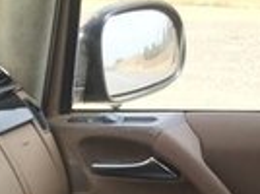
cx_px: -175
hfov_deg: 12.8
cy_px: 416
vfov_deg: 9.5
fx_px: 1072
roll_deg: -2.4
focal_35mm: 143
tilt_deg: -21.2
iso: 32
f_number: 2.2
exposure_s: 1/258
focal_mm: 4.15
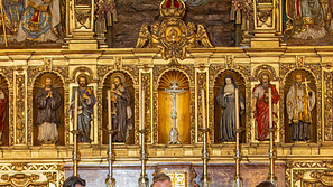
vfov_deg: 6.7
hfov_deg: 12.1
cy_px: 261
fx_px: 1572
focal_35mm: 178
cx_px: 126
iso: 1000
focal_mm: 70
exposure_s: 1/100
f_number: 2.8
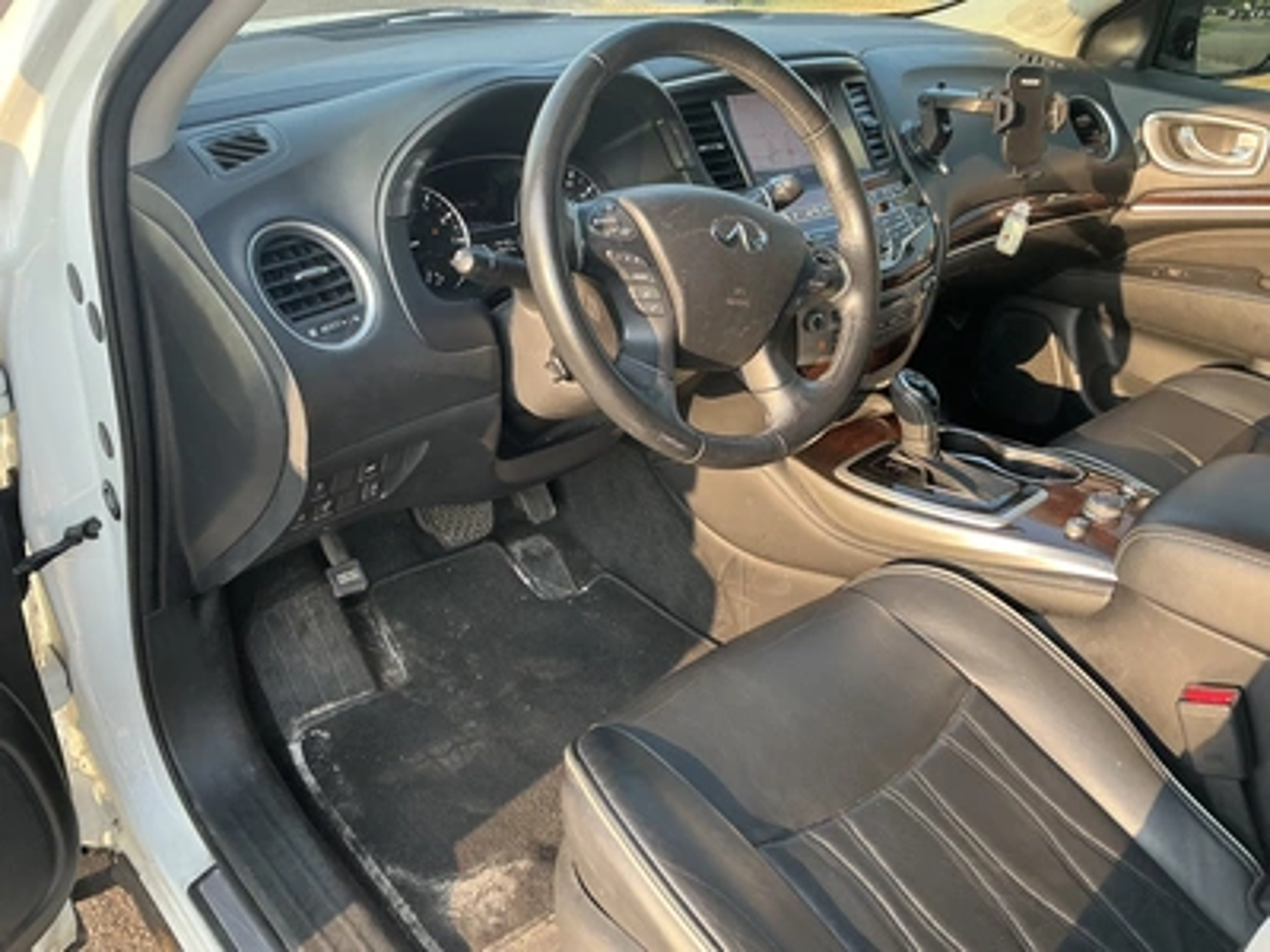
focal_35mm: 28
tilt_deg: -29.6
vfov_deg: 49.7
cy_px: 476
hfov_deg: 63.4
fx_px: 1027
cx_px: 635
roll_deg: -3.8
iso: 32
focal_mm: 3
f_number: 1.8
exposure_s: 1/122
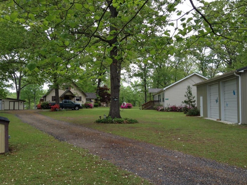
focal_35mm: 35
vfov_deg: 40.7
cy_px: 92
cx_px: 124
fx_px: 250
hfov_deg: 52.6
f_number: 2.4
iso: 50
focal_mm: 4.28
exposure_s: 1/310
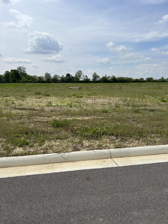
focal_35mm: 26
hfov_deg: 53.1
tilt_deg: -9.3
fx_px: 168
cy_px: 112
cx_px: 84
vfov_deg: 67.3
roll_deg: +0.5
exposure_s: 1/8696
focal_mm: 5.7
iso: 50
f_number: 1.5
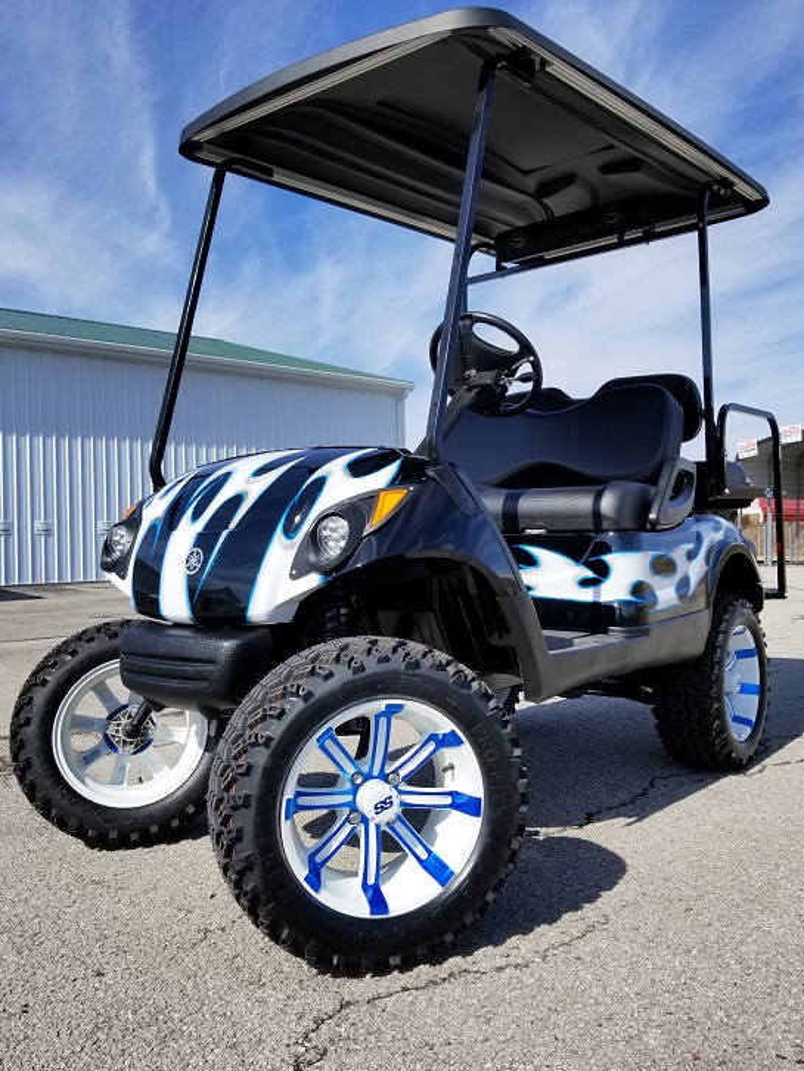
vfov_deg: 67.3
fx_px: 805
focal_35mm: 26
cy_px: 536
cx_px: 402
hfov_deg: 53.1
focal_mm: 4.25
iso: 50
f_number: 1.7
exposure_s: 1/3937
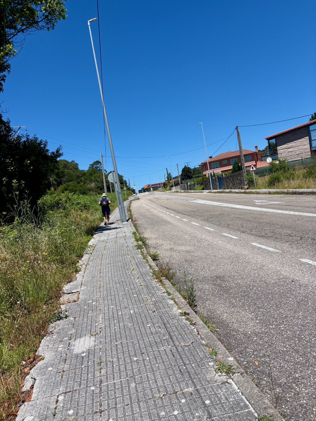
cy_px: 210
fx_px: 316
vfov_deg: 67.3
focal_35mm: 26
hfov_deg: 53.1
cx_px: 158
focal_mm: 5.96
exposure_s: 1/4950
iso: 50
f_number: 1.6
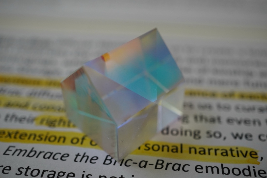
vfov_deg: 29.9
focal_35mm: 45
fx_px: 334
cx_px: 134
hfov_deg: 43.6
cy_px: 89
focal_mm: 30
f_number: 8
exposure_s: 1/400
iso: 1600
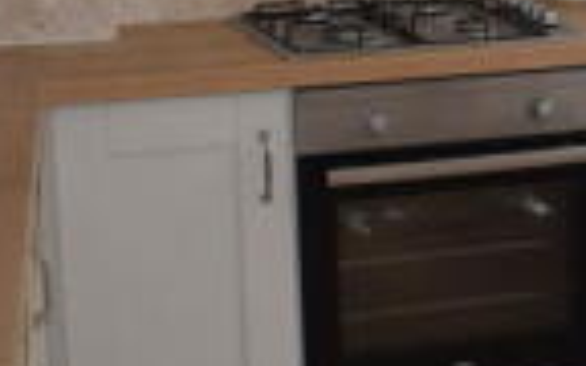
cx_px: 759
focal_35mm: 125
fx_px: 1996
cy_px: 140
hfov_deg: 15.9
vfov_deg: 10.5
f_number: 5
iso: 800
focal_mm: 18
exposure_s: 1/100
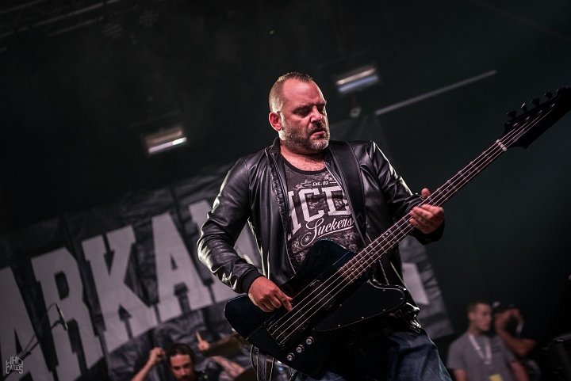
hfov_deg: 28.8
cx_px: 286
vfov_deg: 19.5
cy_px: 190
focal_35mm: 70
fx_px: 1111
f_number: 2.8
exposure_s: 1/100
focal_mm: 70
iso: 800
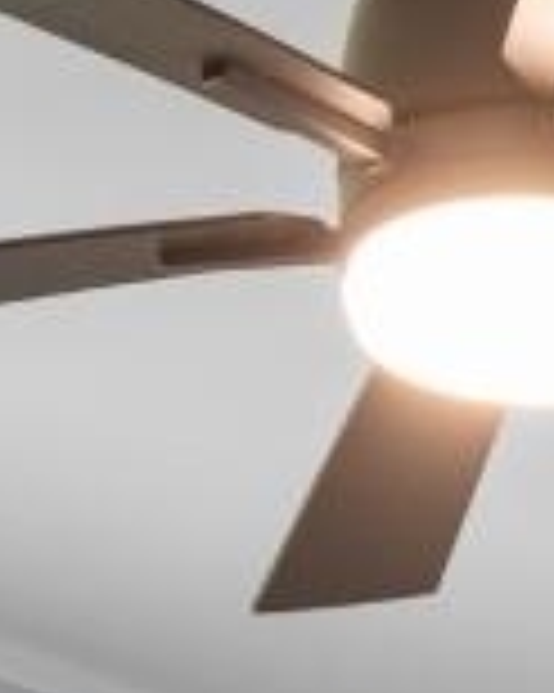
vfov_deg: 10.8
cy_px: 1750
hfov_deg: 10.1
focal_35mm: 148
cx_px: 788
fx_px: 3036
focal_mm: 10
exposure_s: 1/1.25
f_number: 4.5
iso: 100
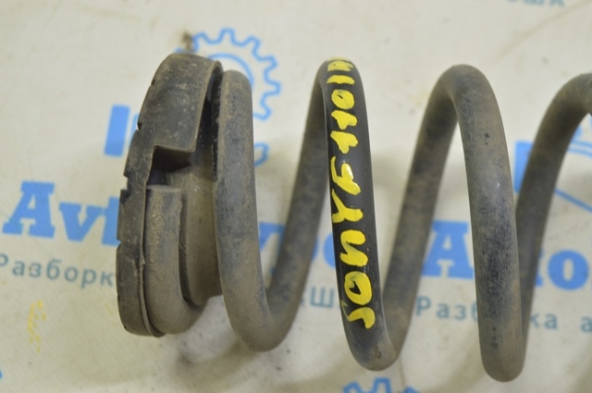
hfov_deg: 29.3
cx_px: 296
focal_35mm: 69
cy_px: 196
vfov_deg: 19.7
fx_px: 1133
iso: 400
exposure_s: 1/20
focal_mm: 46
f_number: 5.6
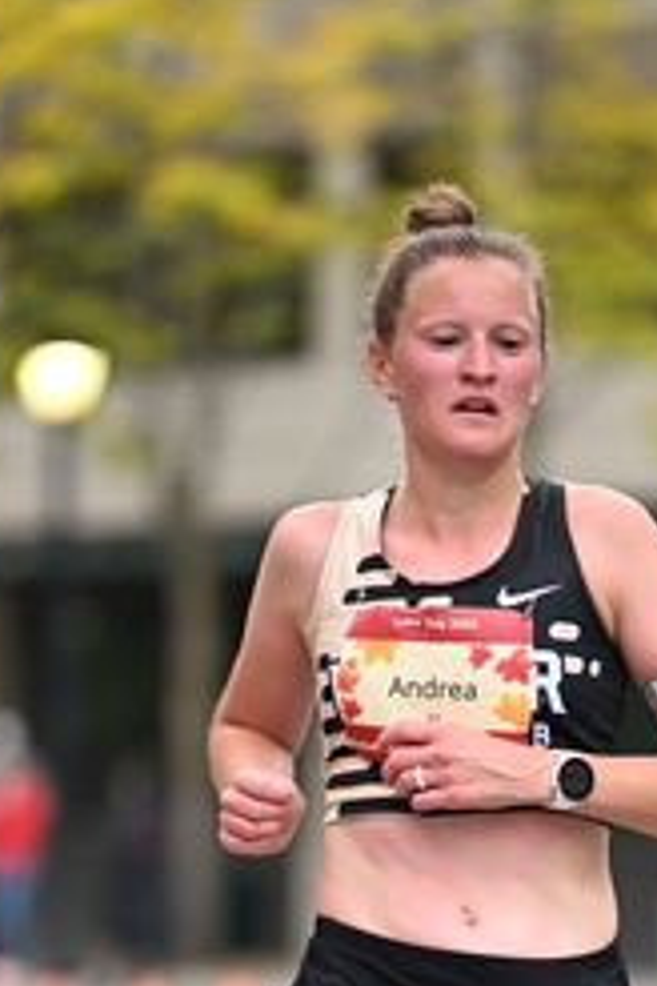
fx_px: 11031
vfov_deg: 5.1
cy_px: 1078
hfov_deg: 3.4
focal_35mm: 403
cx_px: 419
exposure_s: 1/1250
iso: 1600
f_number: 2.8
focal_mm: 180
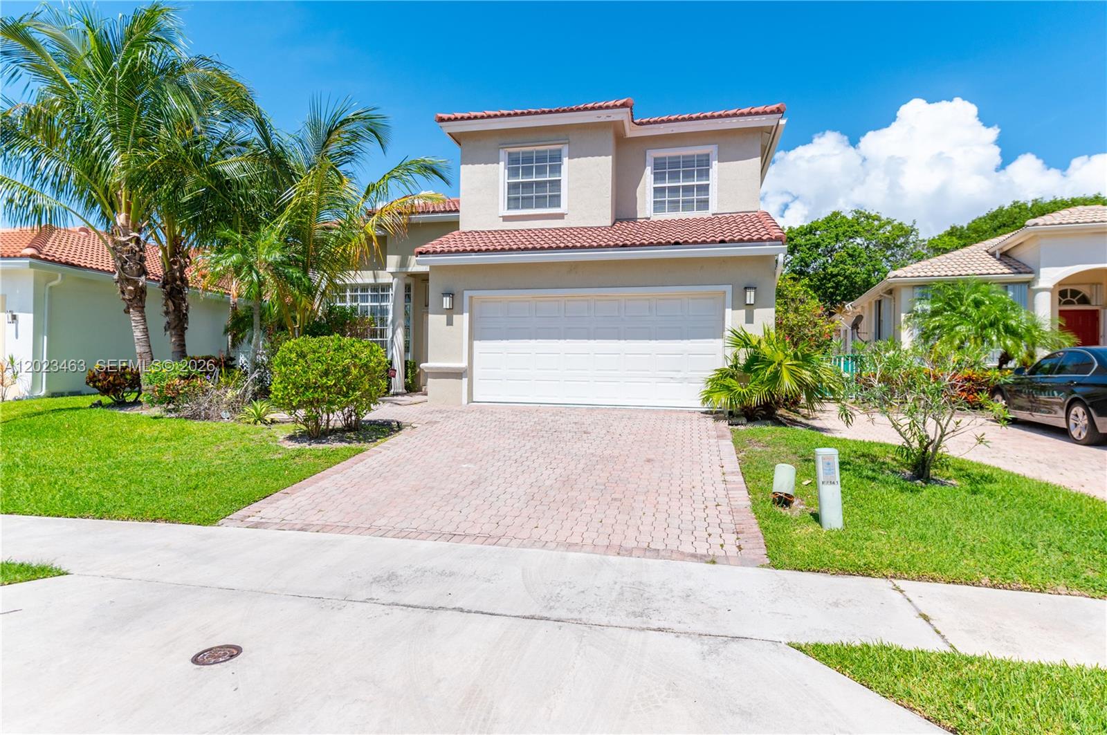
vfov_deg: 64.4
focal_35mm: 19
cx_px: 554
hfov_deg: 87.0
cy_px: 368
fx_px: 584
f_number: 7.1
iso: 320
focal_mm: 19
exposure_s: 1/2000
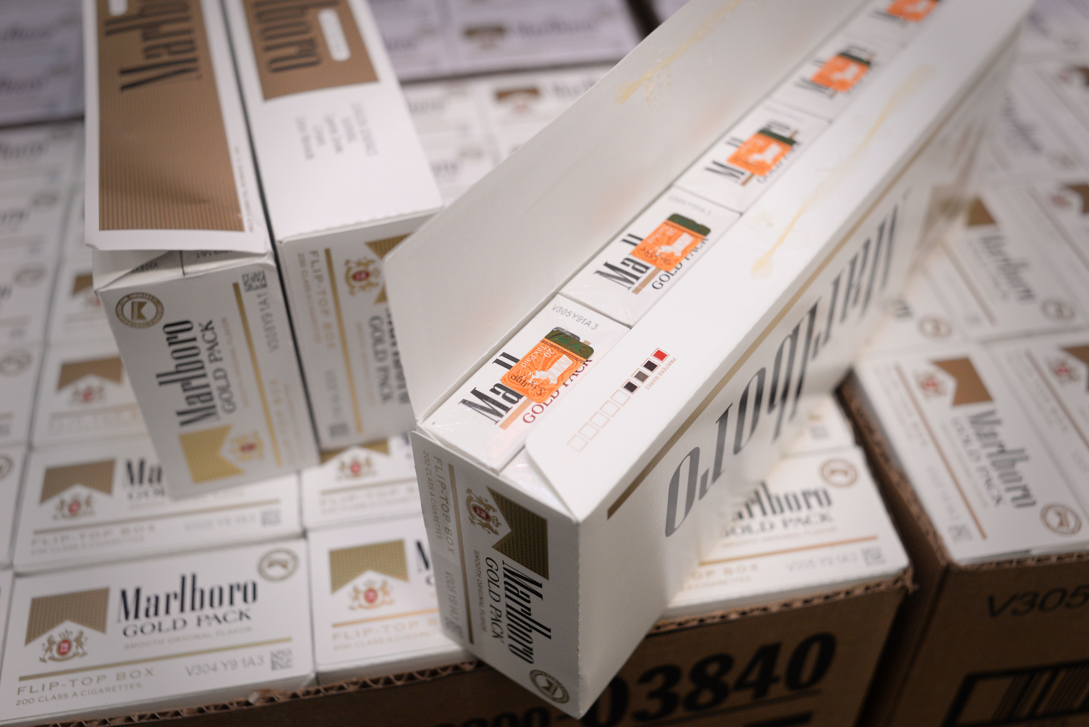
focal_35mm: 35
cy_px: 364
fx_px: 1059
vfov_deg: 37.9
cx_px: 544
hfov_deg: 54.4
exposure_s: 1/160
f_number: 4.5
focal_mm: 35
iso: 1600
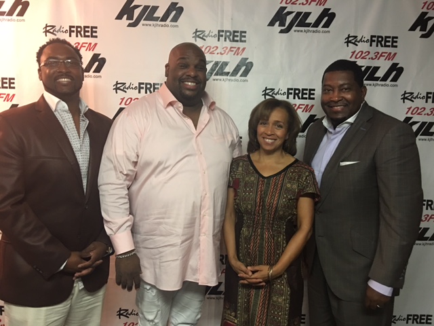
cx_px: 217
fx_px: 364
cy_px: 163
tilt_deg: -8.2
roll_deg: -2.5
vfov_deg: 48.2
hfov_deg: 61.7
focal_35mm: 29
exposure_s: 1/10
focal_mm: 4.15
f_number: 2.2
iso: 100
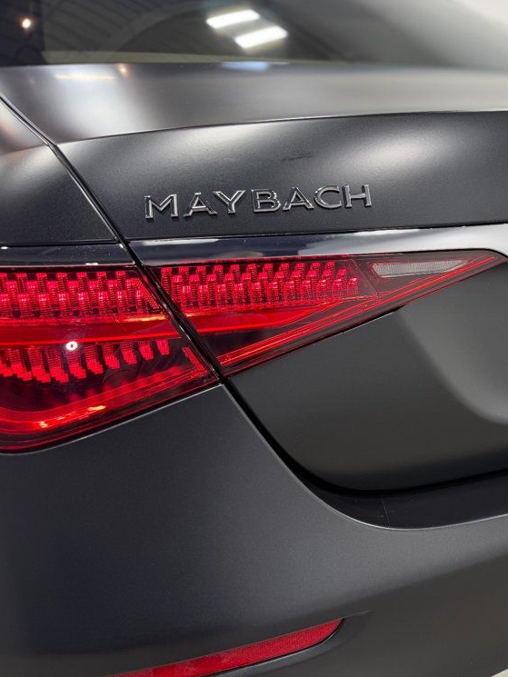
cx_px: 455
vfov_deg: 55.3
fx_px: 646
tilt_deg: -18.3
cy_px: 348
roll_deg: -0.7
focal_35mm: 33
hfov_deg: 39.9
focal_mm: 6.76
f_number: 1.78
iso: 64
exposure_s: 1/101
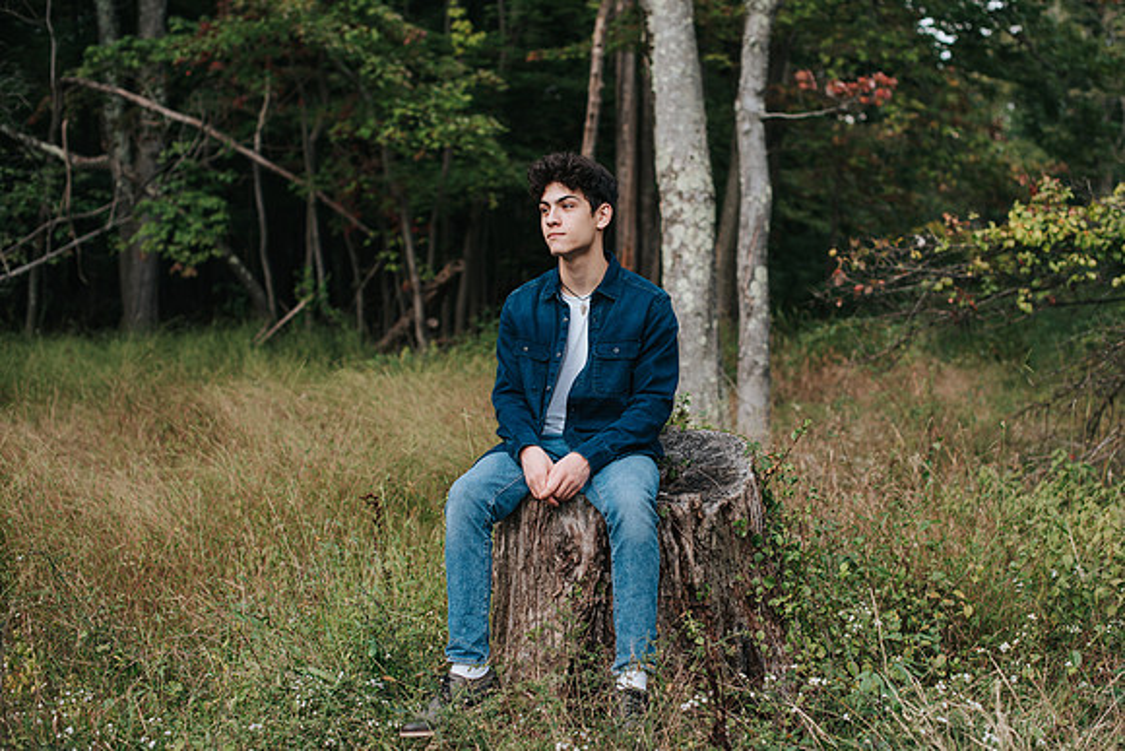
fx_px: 1731
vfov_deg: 24.5
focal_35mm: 55
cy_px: 375
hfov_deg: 36.0
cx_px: 619
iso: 100
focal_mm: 50
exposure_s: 1/320
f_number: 2.8
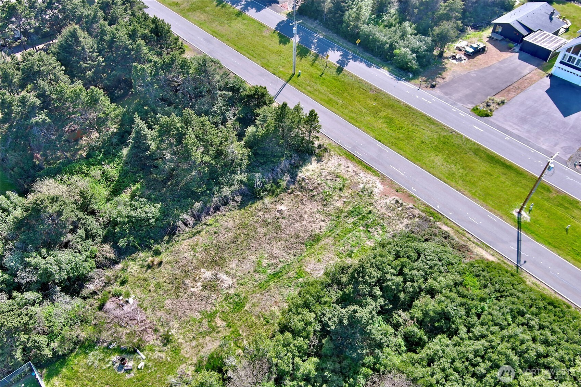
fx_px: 468
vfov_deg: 45.0
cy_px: 194
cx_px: 290
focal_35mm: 29
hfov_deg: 63.7
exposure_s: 1/322
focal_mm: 10.57
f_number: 2.8
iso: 100
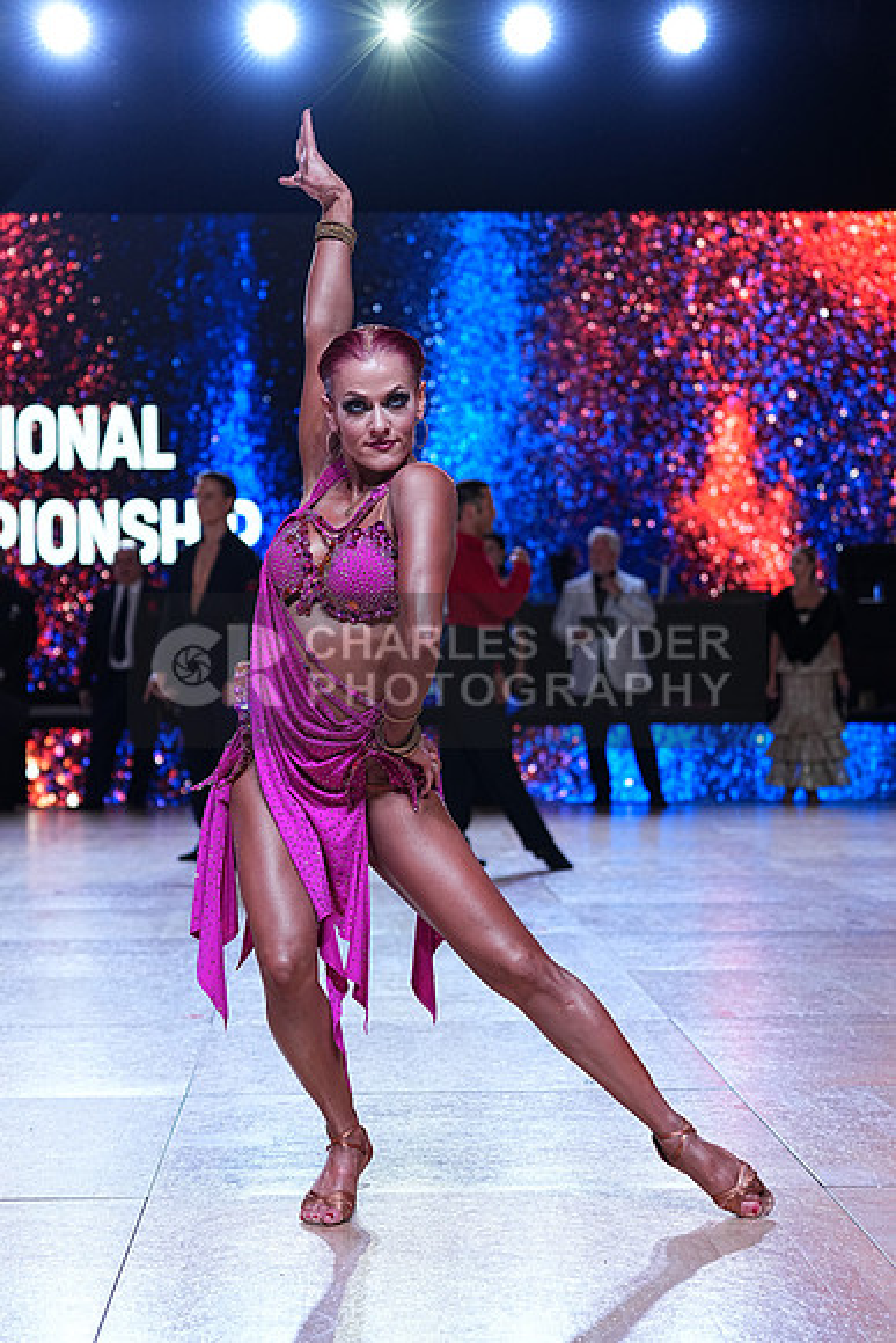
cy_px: 672
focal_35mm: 72
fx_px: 2686
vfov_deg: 28.1
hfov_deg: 18.9
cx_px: 448
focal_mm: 72
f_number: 4
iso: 800
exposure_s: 1/500
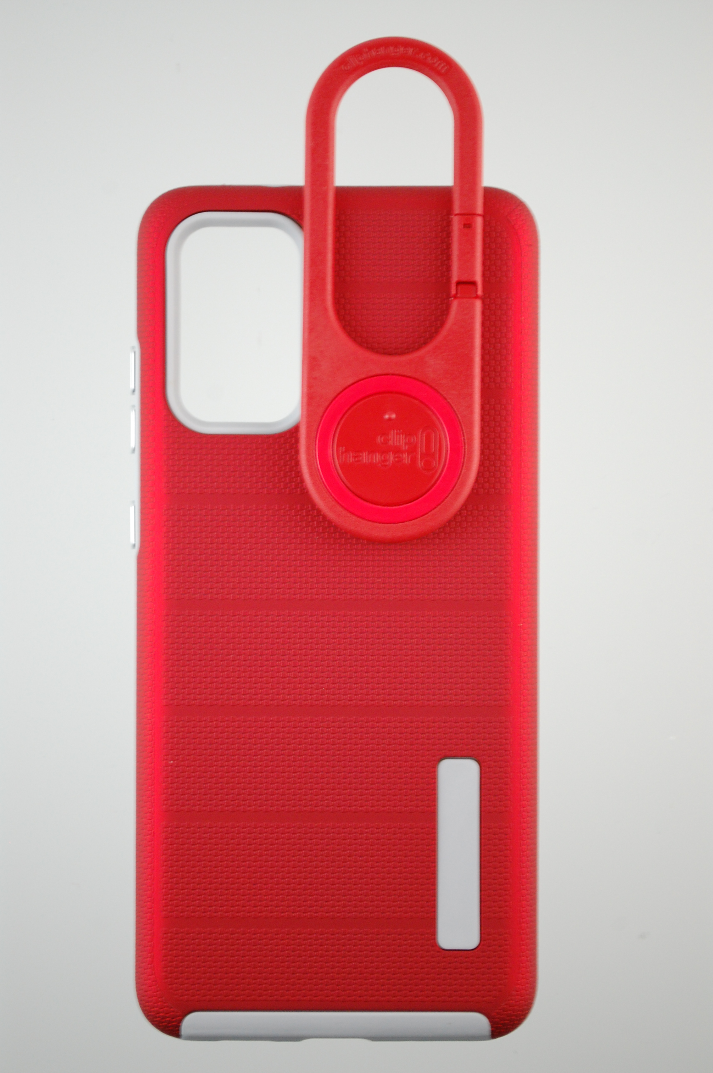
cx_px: 356
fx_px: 2232
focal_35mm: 75
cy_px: 536
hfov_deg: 18.1
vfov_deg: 27.0
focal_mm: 50
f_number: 5.6
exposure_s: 1/30
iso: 800
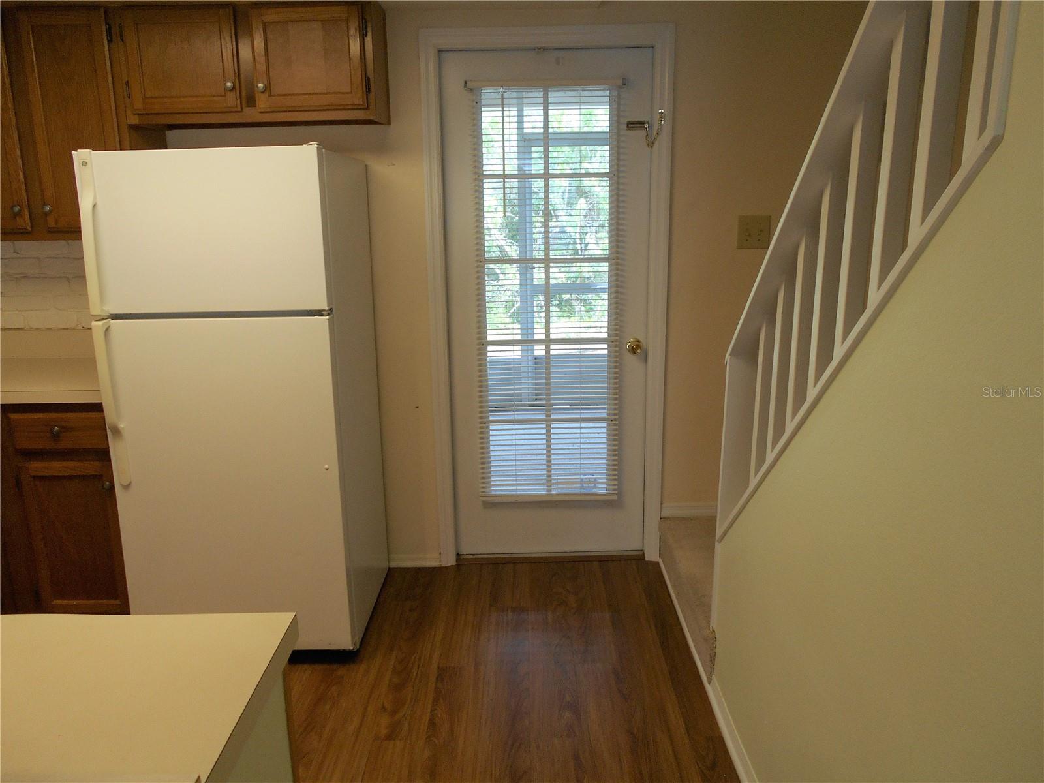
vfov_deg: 53.1
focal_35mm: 26
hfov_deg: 67.3
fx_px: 784
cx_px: 522
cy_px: 392
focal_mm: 4.6
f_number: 3.2
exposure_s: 1/30
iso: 125
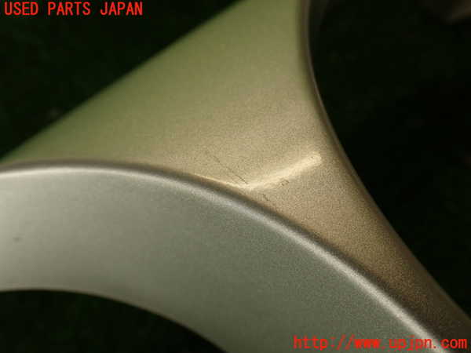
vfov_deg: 44.2
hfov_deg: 56.8
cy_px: 176
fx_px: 435
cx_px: 236
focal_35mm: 32
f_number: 3.2
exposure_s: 1/80
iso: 100
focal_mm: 5.79
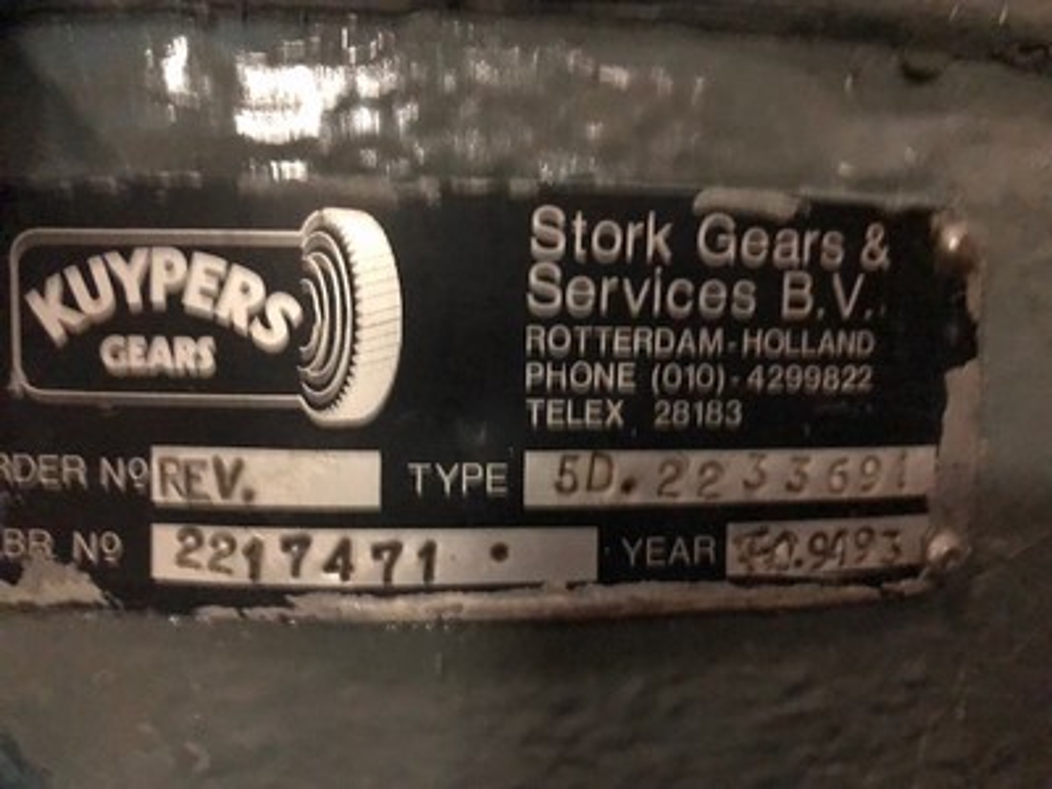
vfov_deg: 49.7
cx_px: 526
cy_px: 394
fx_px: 851
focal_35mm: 28
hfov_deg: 63.4
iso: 1000
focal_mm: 3.99
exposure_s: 1/15
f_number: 1.8
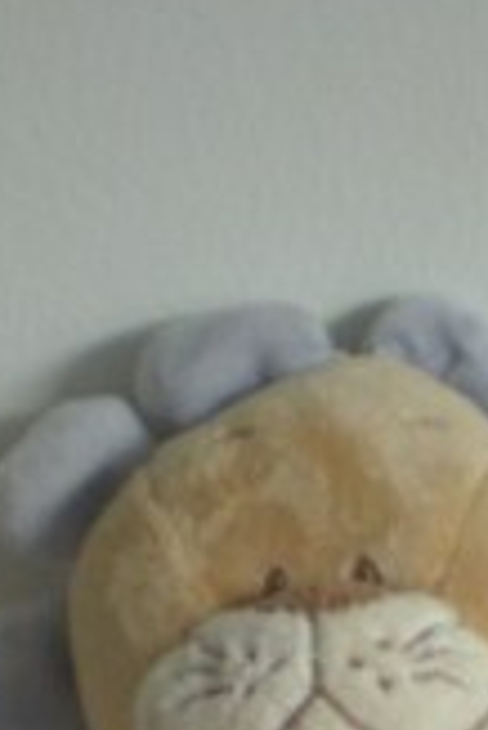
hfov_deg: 10.9
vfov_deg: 15.2
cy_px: 1035
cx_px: 376
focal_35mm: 126
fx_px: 2556
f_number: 3.1
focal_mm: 6.3
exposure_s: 1/28.1
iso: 200
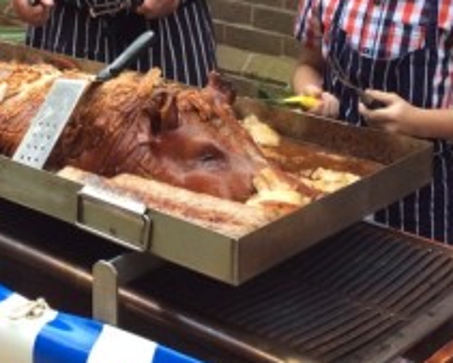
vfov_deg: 17.6
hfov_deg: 22.1
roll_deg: -0.3
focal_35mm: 85
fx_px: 1140
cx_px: 84
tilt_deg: -11.4
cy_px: -4
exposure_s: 1/150
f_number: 2.4
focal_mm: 3.3
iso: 32
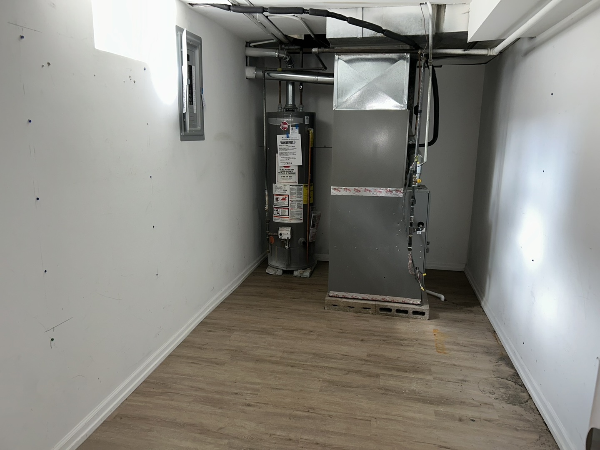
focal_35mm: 26
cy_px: 225
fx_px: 451
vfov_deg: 53.1
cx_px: 300
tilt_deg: -11.5
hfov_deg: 67.3
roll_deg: -0.4
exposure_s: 1/26
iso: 64
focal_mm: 5.7
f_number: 1.5
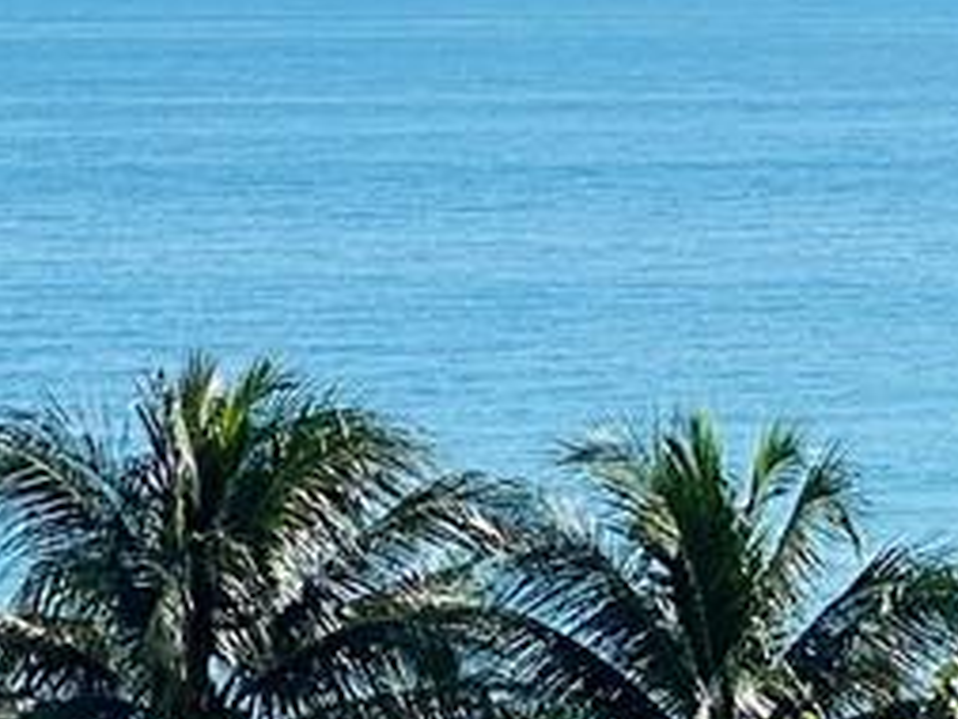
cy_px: 984
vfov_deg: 4.5
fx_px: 9109
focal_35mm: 329
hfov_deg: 5.9
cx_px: 1799
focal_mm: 6
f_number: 2
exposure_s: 1/2994
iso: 20
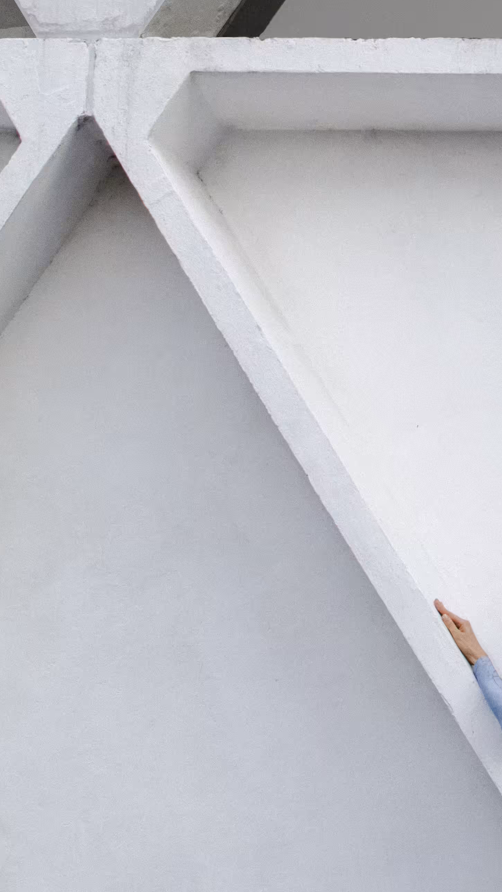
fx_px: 3033
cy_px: -14
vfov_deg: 16.4
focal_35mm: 128
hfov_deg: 9.3
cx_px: 687
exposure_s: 1/640
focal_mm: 35
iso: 500
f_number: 6.3
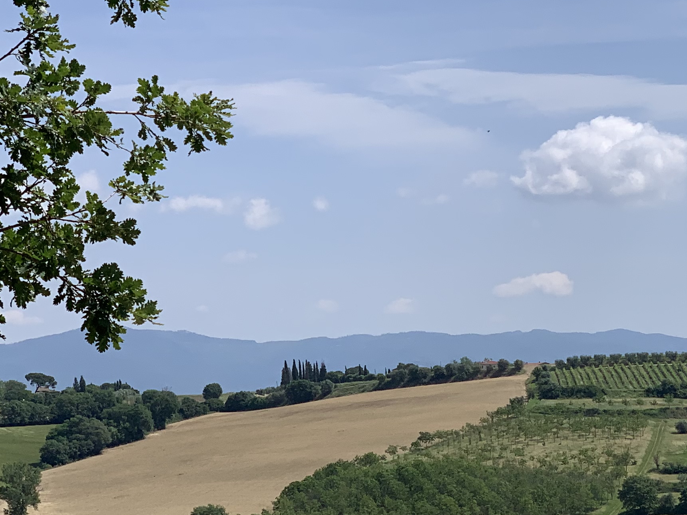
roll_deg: +1.3
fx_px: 2421
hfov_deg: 15.9
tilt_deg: +6.0
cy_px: 189
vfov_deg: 12.1
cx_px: 671
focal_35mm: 122
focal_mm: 6
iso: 16
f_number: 2.4
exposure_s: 1/1996
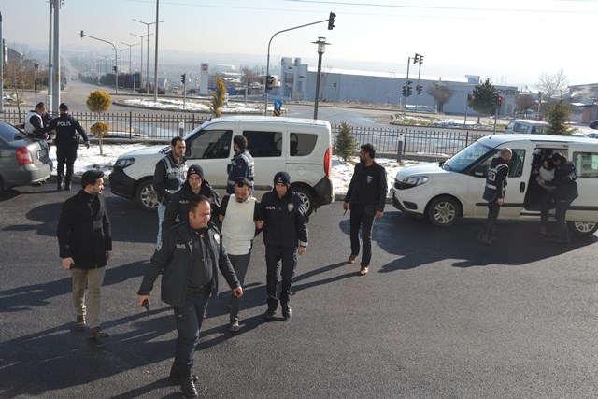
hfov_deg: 45.0
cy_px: 200
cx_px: 299
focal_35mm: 44
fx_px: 723
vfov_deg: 30.9
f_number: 8
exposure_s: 1/250
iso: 100
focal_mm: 29
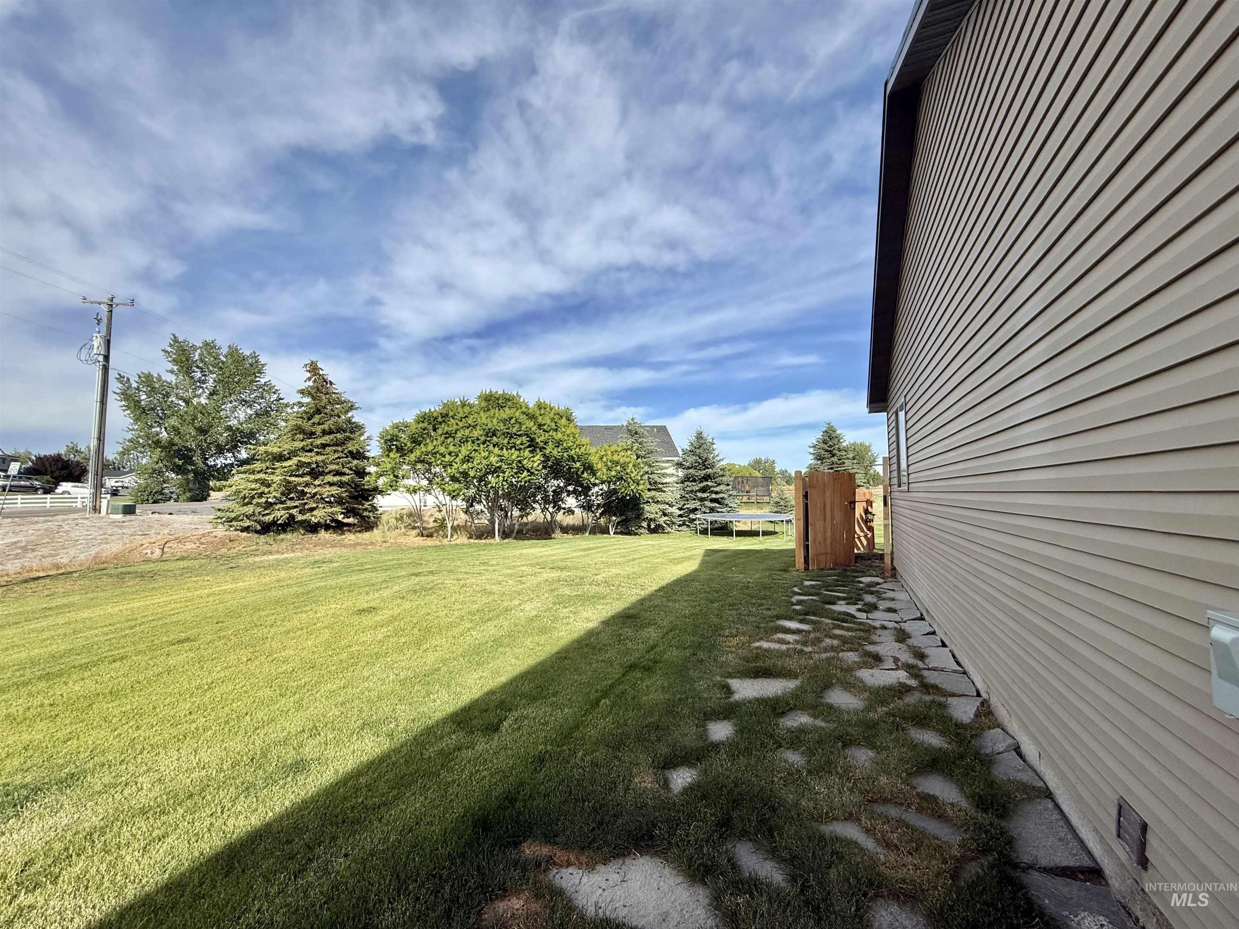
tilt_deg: +4.0
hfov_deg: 102.1
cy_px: 464
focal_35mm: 14
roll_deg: +1.3
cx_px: 620
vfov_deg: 85.7
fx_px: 501
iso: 50
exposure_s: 1/1961
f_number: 2.2
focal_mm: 2.22
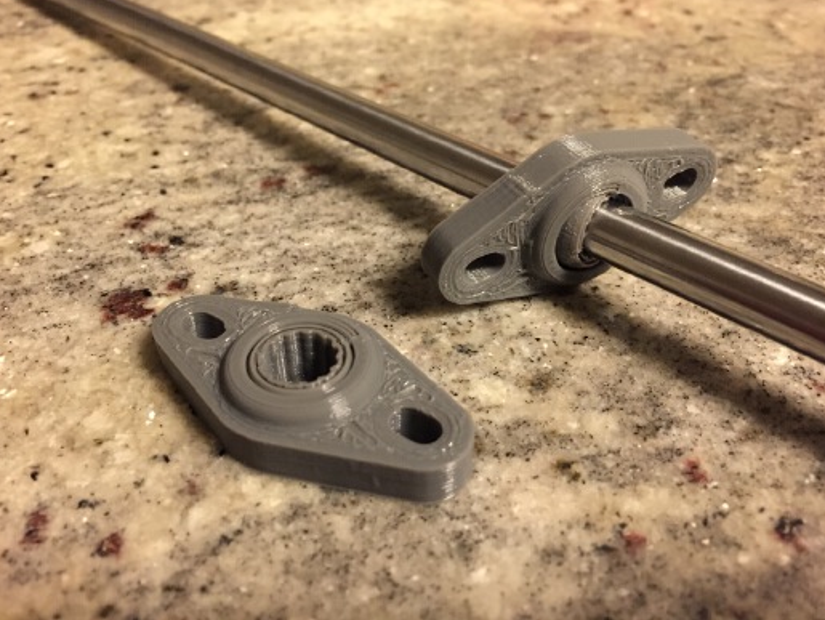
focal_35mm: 30
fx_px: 715
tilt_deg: -38.7
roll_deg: -0.3
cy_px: 301
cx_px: 414
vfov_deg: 46.8
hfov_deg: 59.9
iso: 500
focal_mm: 4.15
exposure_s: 1/15
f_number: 2.2
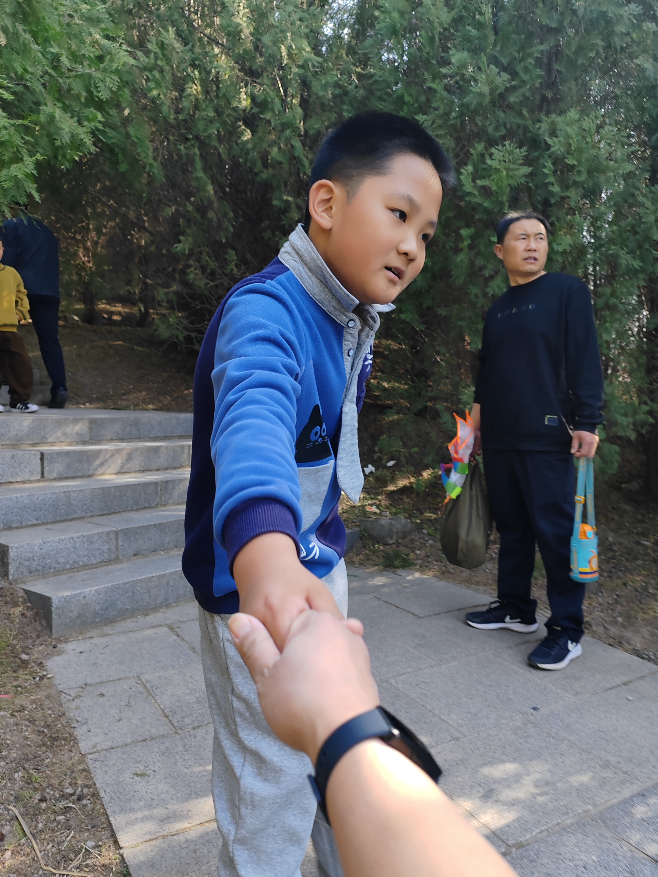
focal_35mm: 27
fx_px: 684
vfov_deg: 65.3
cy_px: 438
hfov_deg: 51.4
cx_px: 329
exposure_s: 1/100
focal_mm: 6.14
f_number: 1.8
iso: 80
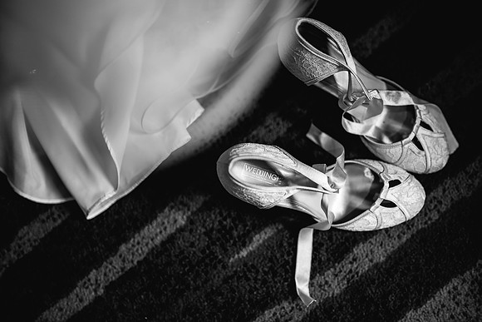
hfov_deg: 54.4
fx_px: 469
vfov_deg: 37.9
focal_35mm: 35
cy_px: 161
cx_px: 241
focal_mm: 35
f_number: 1.4
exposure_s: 1/250
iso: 250
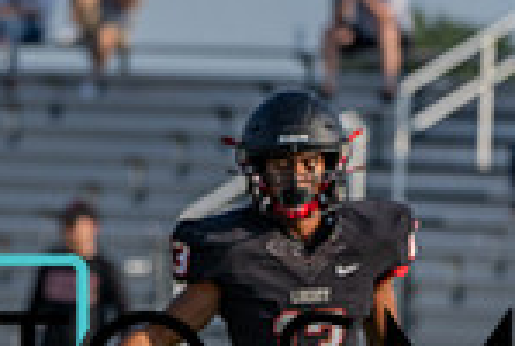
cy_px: 386
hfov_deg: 2.4
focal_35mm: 847
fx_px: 12141
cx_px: -204
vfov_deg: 1.6
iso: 125
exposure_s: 1/1250
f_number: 5.6
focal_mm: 218
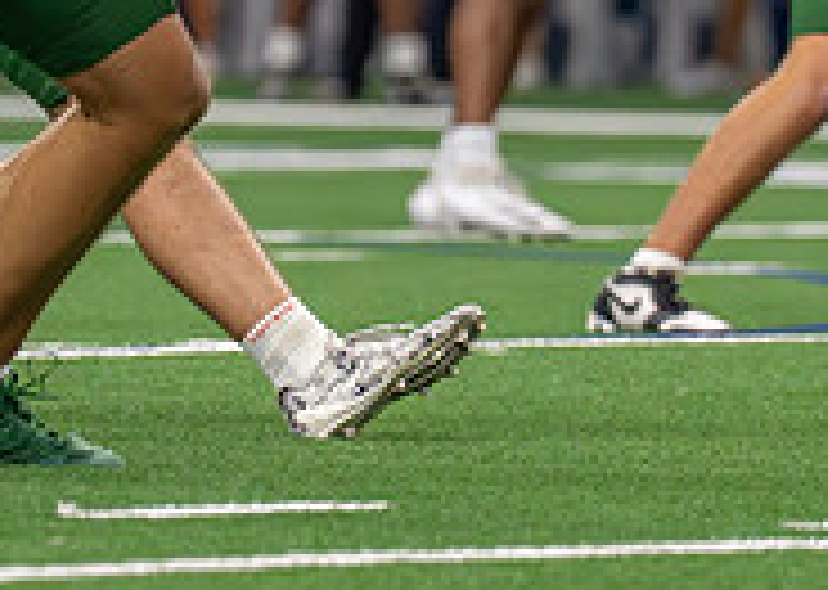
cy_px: -59
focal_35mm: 851
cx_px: 496
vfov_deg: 1.7
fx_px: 19990
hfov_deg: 2.4
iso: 4000
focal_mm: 178
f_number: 2.8
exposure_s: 1/1600
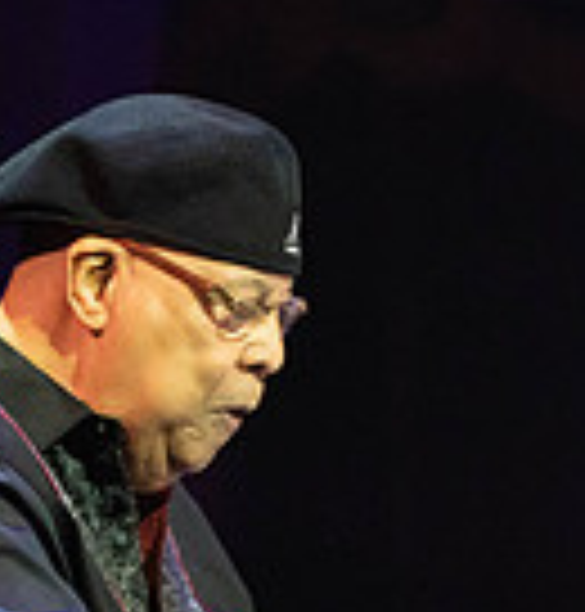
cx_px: 494
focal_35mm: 1724
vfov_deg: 1.0
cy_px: 891
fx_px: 33732
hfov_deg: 1.0
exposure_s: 1/320
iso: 3200
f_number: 5.6
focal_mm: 400
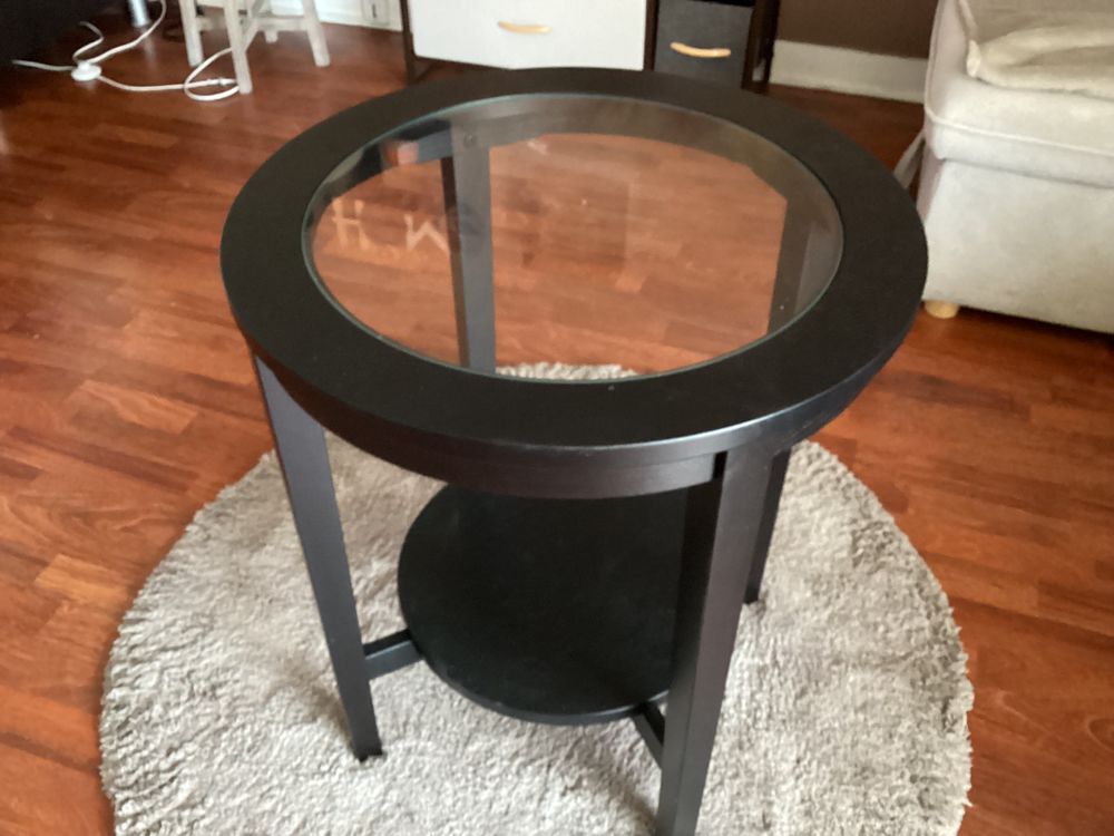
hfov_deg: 58.4
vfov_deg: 45.4
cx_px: 557
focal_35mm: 31
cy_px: 418
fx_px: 998
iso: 800
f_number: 2.4
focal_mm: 3.3
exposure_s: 1/24
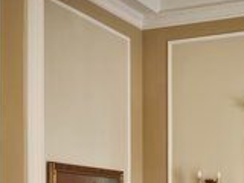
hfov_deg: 19.3
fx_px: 719
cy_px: 233
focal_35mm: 102
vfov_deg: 14.0
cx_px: 119
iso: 400
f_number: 16
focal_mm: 42.5
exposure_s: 1/8
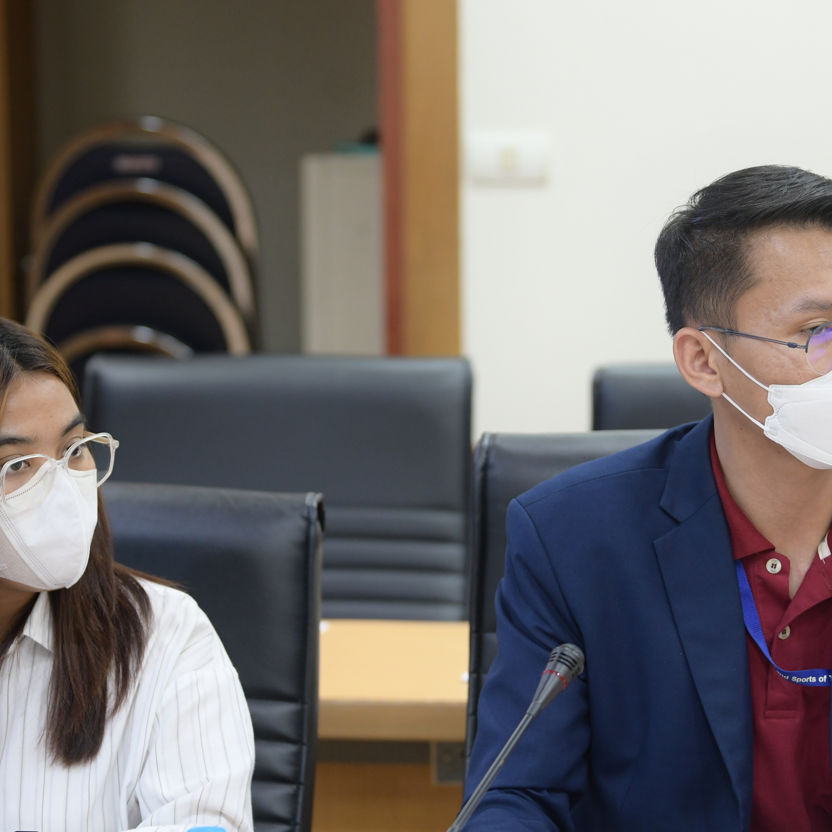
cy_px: 488
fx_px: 4324
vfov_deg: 11.0
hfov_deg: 11.0
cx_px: 331
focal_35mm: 159
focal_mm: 90
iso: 1250
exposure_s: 1/125
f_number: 2.8
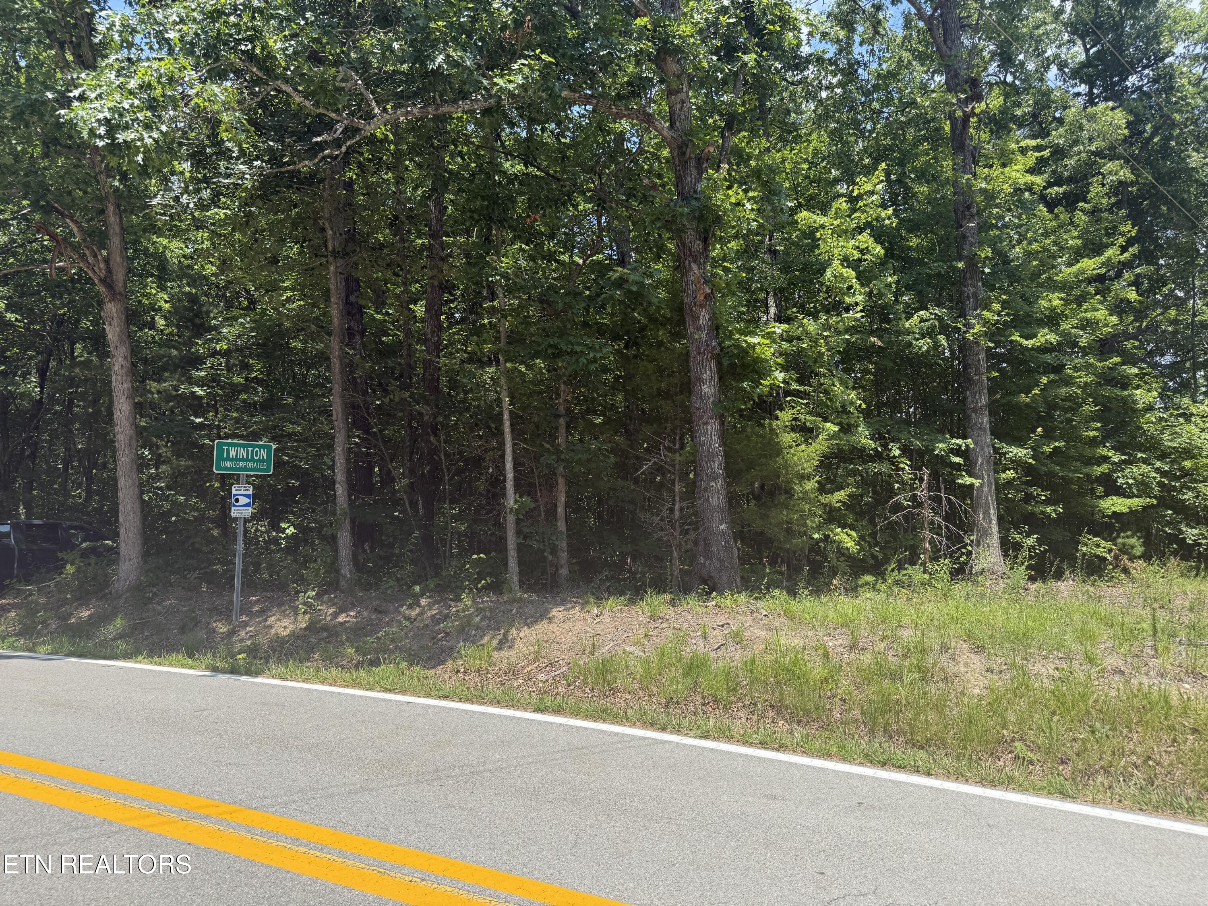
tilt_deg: +3.7
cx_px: 604
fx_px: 838
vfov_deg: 56.8
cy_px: 453
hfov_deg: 71.6
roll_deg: -1.6
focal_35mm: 24
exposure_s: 1/1949
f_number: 1.78
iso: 80
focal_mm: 6.76
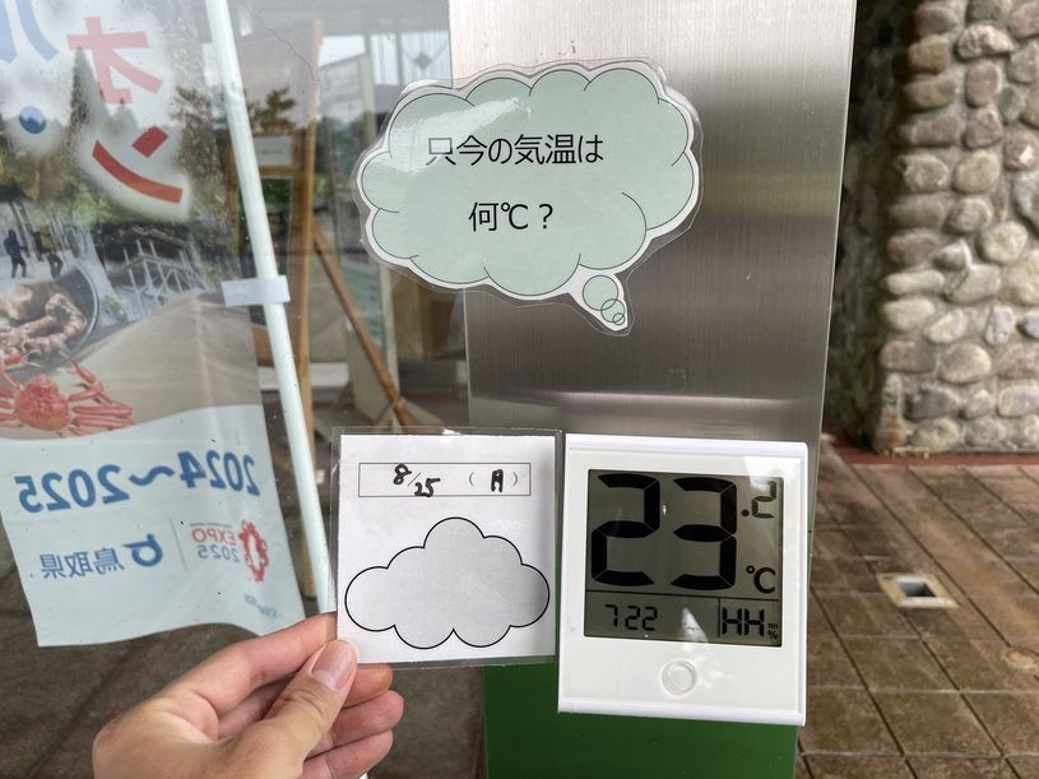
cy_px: 390
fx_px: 780
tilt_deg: -18.1
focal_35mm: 26
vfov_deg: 53.1
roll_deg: +1.4
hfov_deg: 67.3
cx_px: 520
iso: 32
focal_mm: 4.2
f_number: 1.6
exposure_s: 1/130
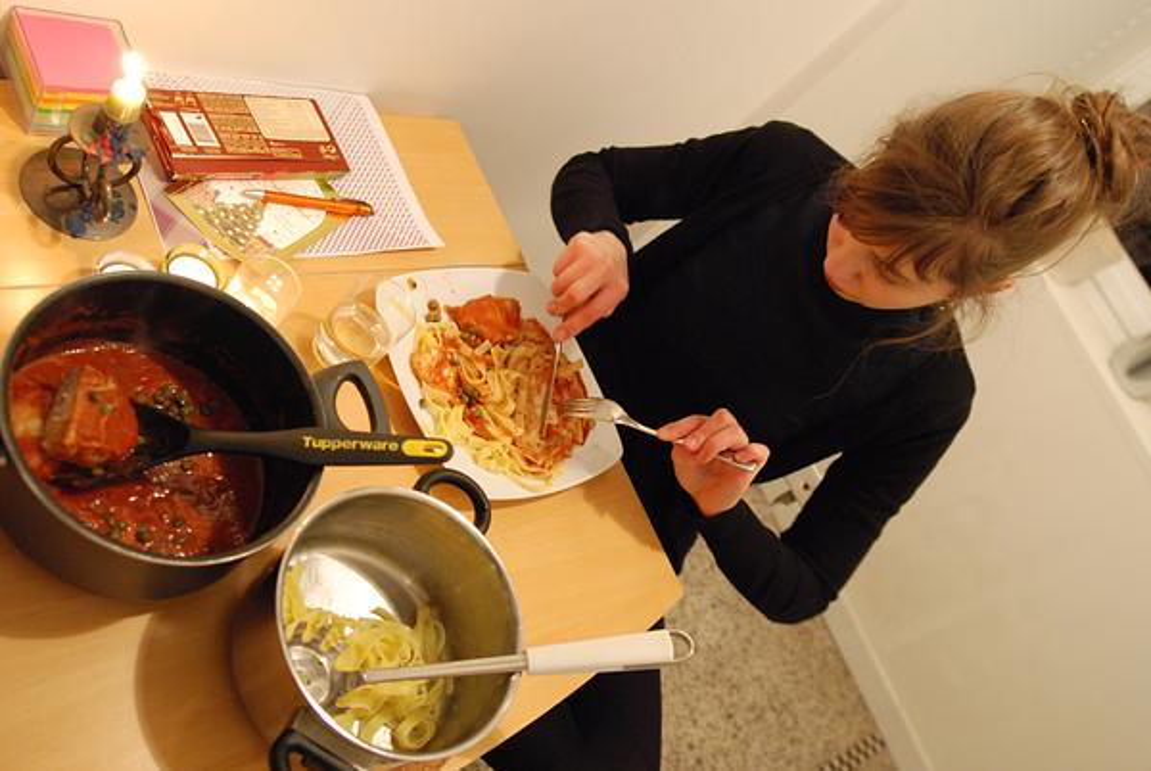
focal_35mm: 30
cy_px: 386
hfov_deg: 61.9
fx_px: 961
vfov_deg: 43.7
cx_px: 576
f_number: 2.8
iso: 1600
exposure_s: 1/30
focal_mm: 20
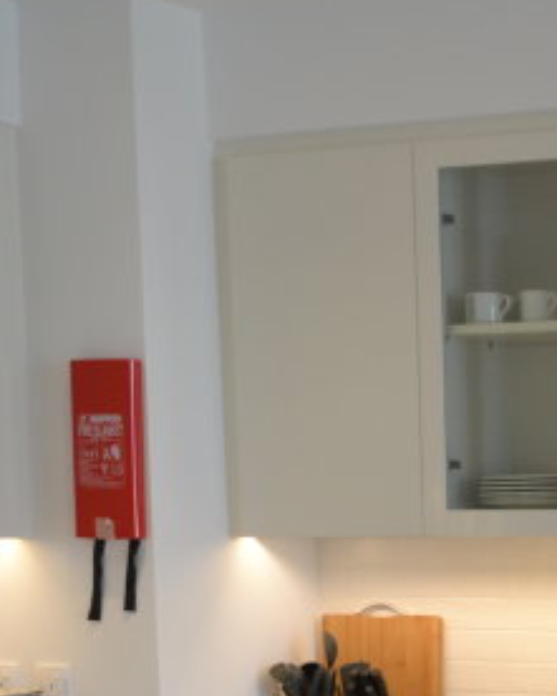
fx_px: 1936
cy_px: 833
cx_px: 708
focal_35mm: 94
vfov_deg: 19.2
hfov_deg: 15.6
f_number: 3.5
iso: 400
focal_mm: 18
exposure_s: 1/50
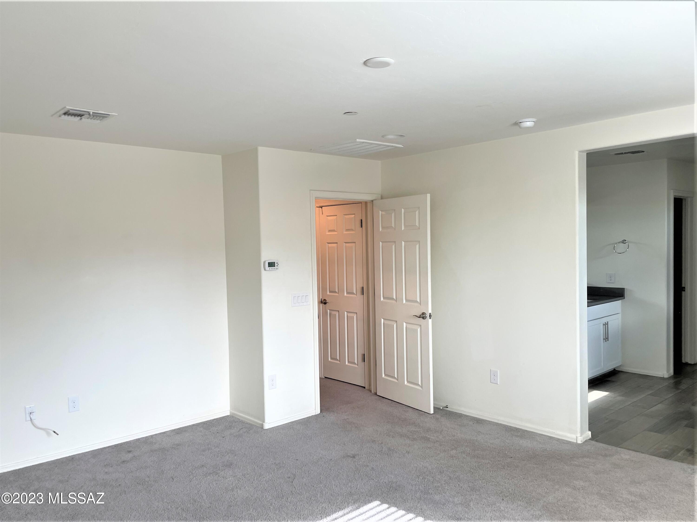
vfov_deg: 53.1
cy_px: 261
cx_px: 348
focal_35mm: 26
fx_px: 523
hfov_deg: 67.3
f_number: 1.6
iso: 40
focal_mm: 4.2
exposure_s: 1/121
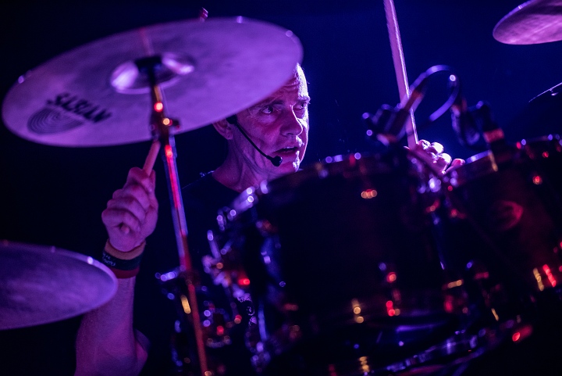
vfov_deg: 6.9
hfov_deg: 10.3
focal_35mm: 200
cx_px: 281
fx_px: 3124
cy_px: 188
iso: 3200
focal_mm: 200
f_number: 2.8
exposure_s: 1/100
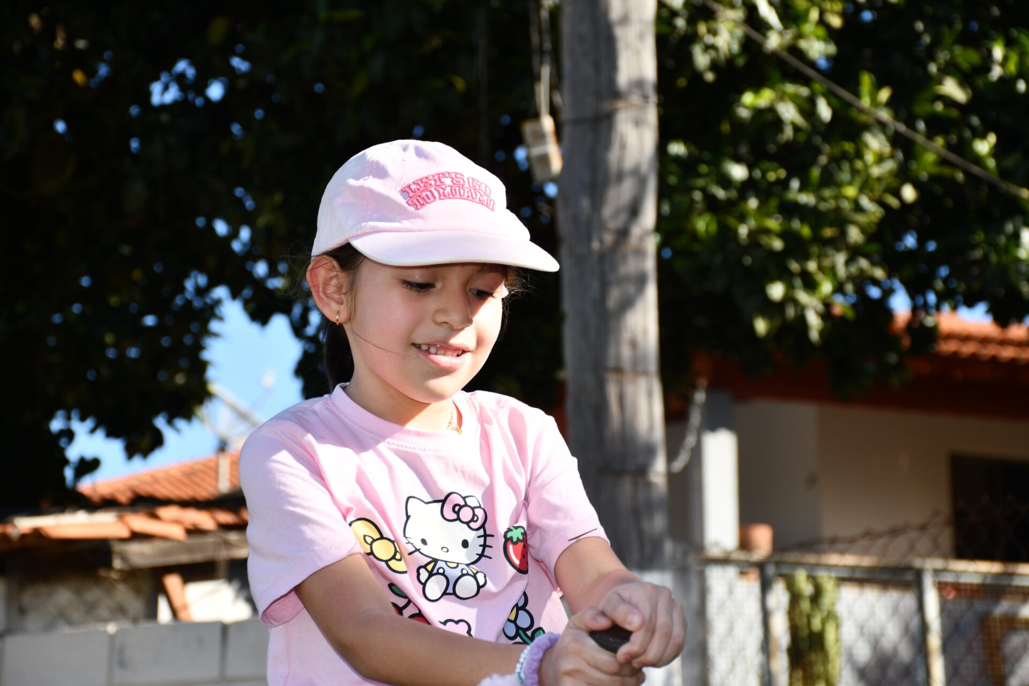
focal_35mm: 105
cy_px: 343
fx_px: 3001
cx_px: 514
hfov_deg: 19.5
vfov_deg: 13.0
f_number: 6.3
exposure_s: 1/250
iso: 100
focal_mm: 70
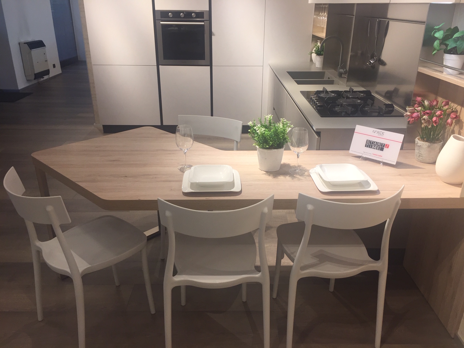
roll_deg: -1.4
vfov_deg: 48.2
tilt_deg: -23.2
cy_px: 174
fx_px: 389
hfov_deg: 61.7
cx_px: 232
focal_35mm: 29
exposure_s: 1/100
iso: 40
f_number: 2.2
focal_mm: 4.15
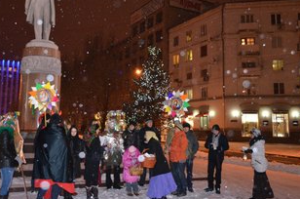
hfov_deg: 49.3
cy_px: 90
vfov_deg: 34.0
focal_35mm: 39
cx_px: 118
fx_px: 324
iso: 3200
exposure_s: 1/60
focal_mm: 20
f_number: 3.8
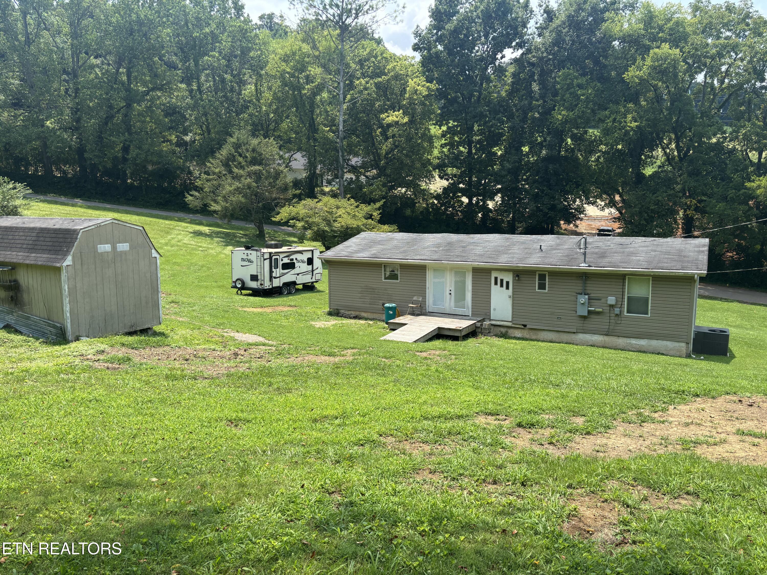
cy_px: 288
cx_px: 384
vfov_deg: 53.1
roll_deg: -0.3
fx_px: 576
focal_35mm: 26
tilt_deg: -6.7
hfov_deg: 67.3
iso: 50
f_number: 1.6
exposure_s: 1/1590
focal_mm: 5.96
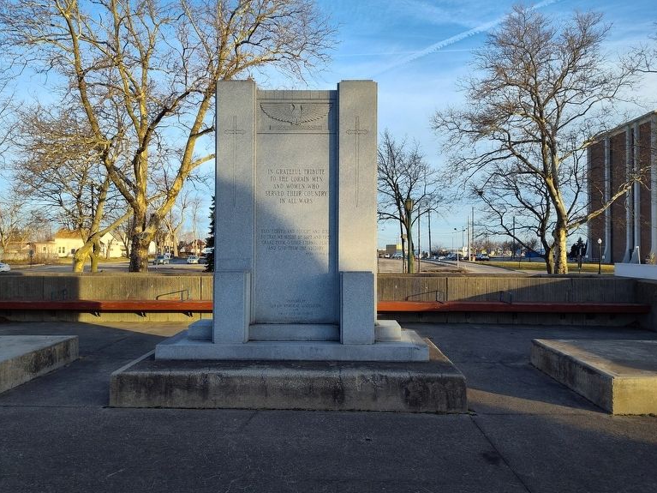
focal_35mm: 24
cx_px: 326
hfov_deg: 71.6
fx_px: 455
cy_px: 243
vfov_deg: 56.8
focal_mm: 5.56
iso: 100
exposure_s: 1/528
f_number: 1.8
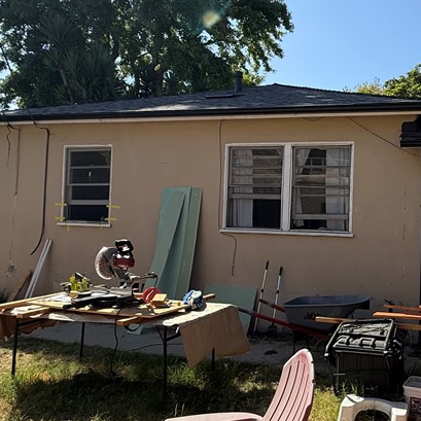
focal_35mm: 31
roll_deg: -3.6
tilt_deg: +1.9
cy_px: 211
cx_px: 378
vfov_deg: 52.5
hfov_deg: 47.3
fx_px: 427
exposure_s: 1/1068
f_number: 2.2
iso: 64
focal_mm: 2.22
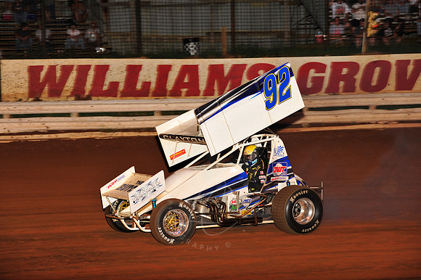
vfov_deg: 11.4
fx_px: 1402
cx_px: 210
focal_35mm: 120
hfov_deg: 17.1
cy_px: 140
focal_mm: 120
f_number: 6.3
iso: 1000
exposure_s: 1/320
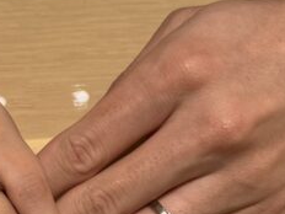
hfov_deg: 25.7
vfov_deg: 19.0
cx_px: 76
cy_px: 221
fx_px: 617
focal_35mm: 75
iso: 25
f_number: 1.8
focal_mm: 3
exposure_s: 1/163
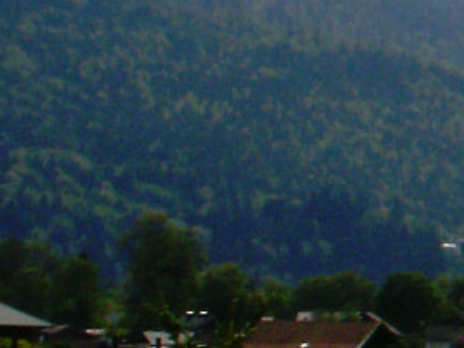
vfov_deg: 5.6
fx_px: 3525
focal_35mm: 263
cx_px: 1438
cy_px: -186
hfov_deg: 6.7
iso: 100
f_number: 5.6
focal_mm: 6.3
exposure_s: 1/1250
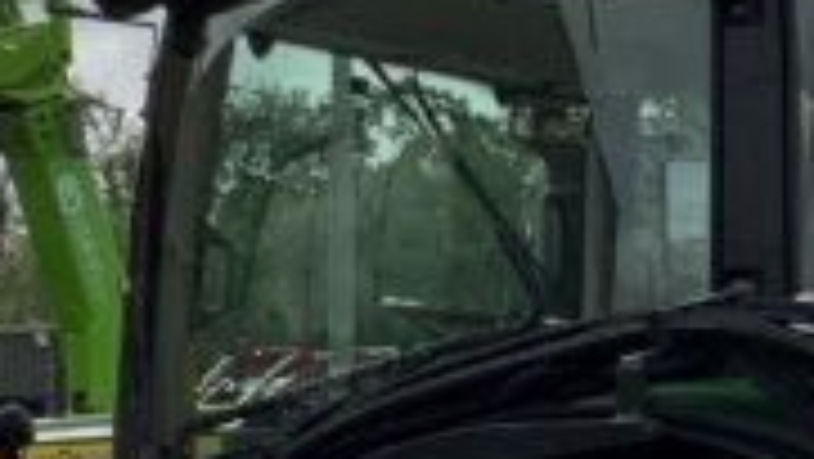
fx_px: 3865
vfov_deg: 6.8
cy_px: 522
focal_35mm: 179
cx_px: 760
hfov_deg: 11.9
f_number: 1.8
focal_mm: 3
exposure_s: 1/3125
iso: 20
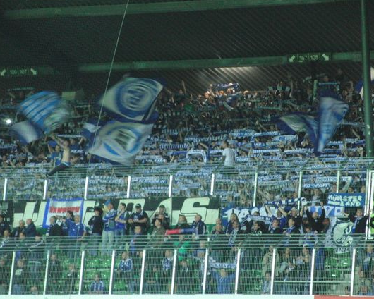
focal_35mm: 194
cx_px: 188
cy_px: 149
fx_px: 2147
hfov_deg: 10.0
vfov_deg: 8.0
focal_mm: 32.1
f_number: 4.5
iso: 800
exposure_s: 1/13
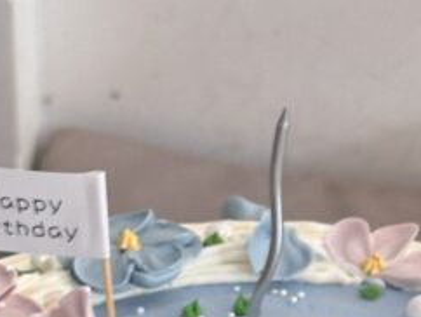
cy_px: 585
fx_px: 2471
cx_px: 256
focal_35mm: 203
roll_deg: -1.9
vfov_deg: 7.1
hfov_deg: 9.7
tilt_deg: -37.8
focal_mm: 6.86
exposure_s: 1/50
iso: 100
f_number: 1.78
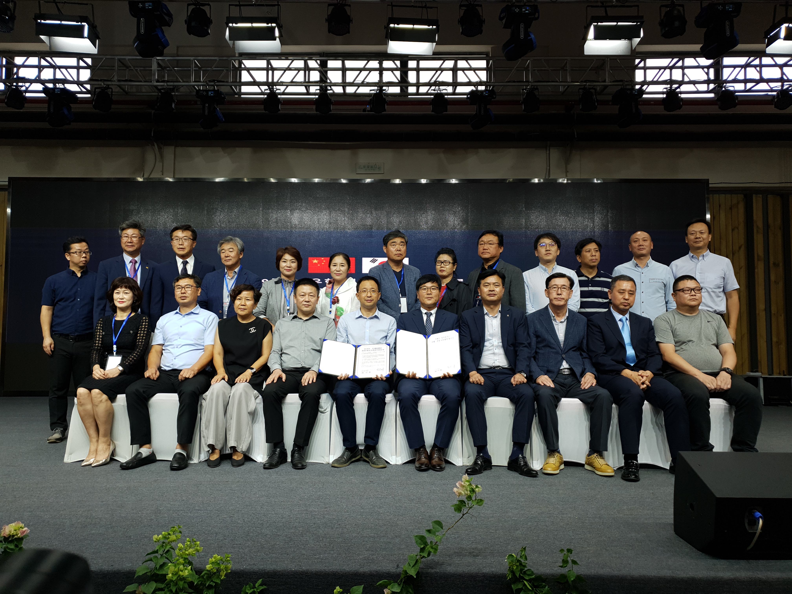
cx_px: 396
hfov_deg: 67.3
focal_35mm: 26
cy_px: 297
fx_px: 595
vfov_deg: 53.1
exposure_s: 1/120
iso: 64
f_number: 1.5
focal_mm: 4.3
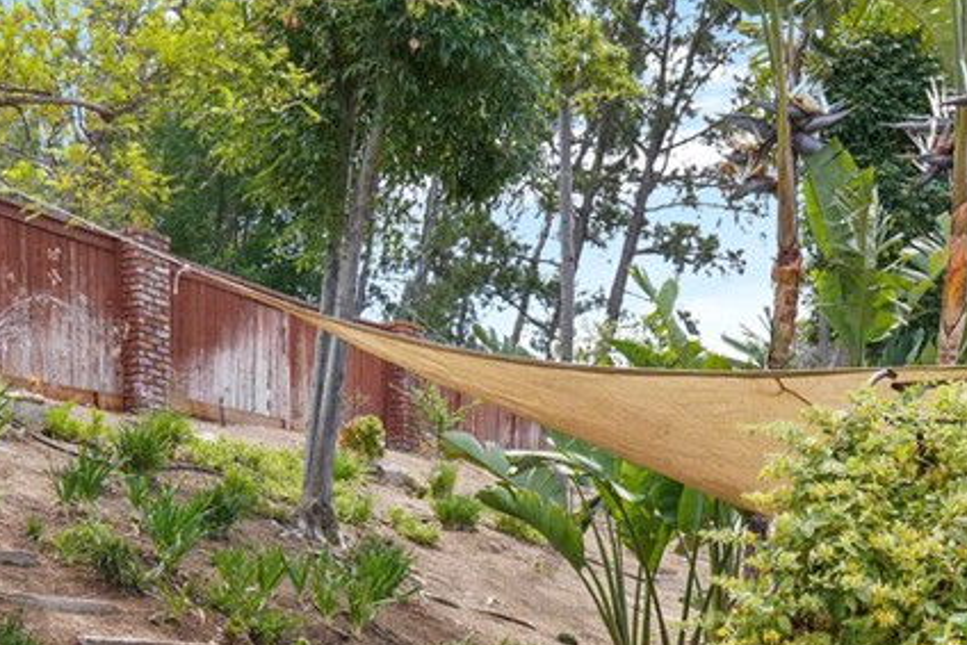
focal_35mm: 58
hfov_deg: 34.4
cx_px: 429
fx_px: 1558
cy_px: 580
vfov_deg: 22.8
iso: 125
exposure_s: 1/100
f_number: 7.1
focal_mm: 16
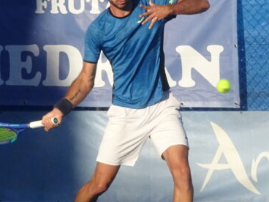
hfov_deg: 5.6
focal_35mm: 353
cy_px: 108
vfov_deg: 4.2
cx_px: 171
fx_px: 2743
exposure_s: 1/1000
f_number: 6.3
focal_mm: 21.66
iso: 400
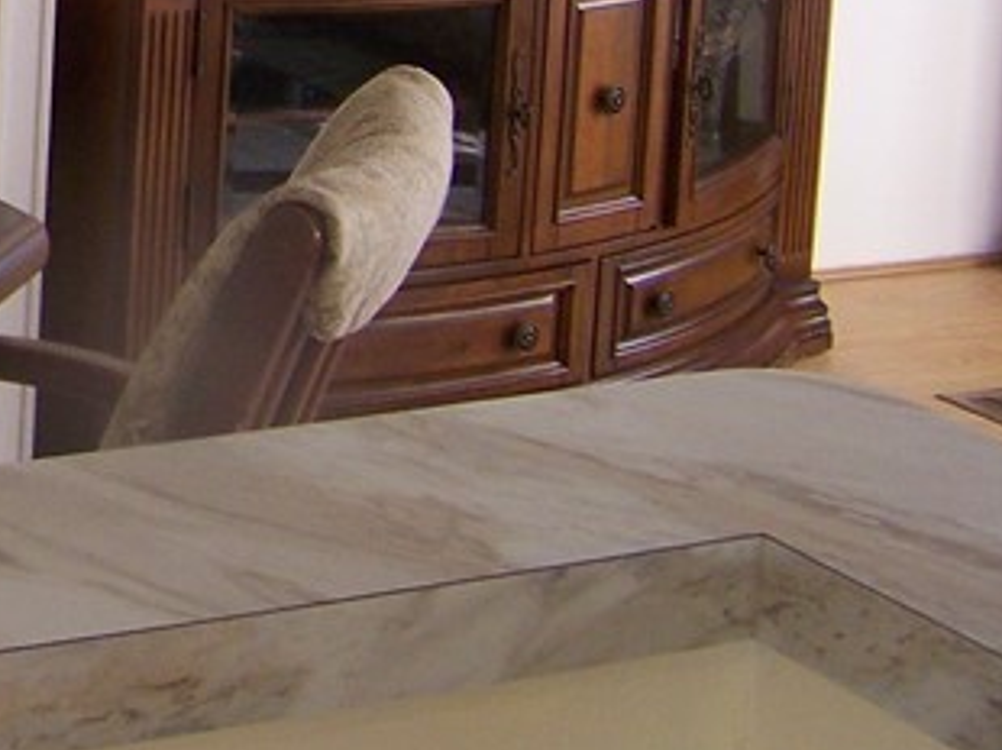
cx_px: -621
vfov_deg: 12.0
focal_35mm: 119
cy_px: -249
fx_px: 3442
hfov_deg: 15.0
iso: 100
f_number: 2.8
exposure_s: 1/30
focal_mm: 5.85
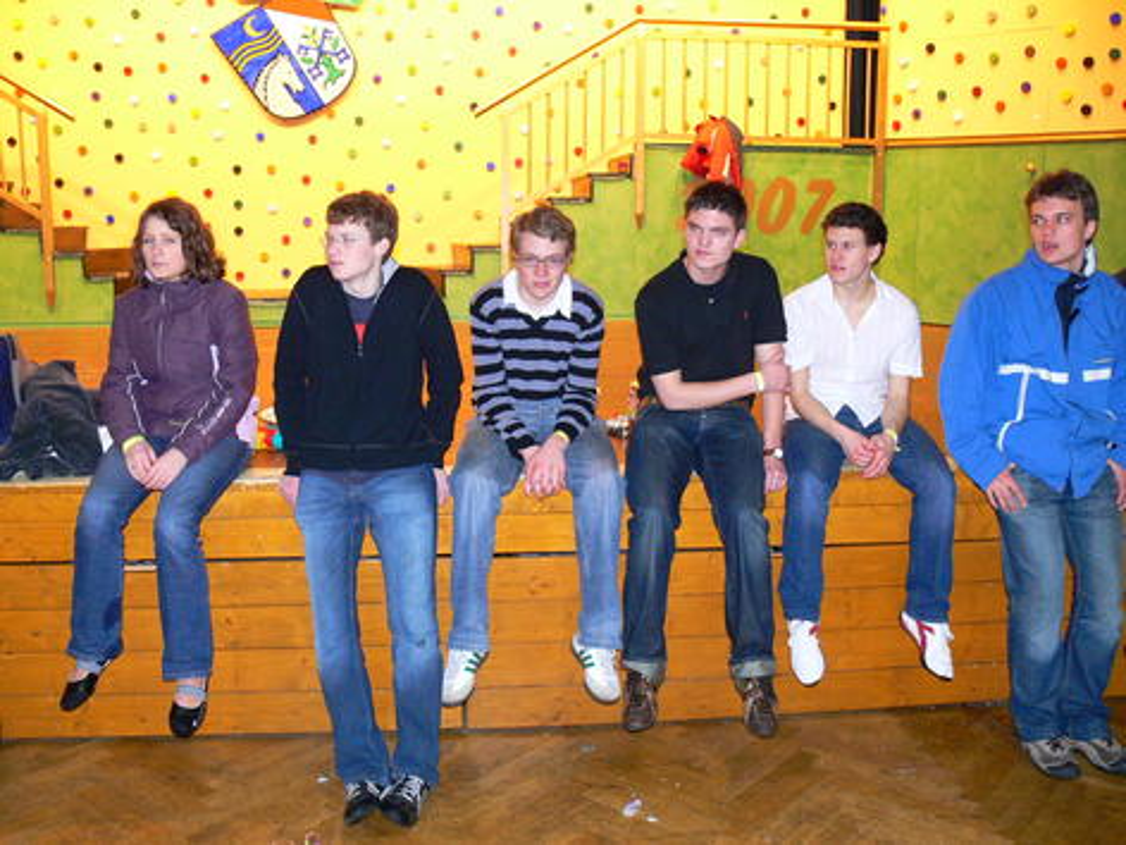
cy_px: 422
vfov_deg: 40.7
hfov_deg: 52.6
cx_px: 563
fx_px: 1138
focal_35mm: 35
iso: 160
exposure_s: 1/30
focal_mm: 7.4
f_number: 2.8
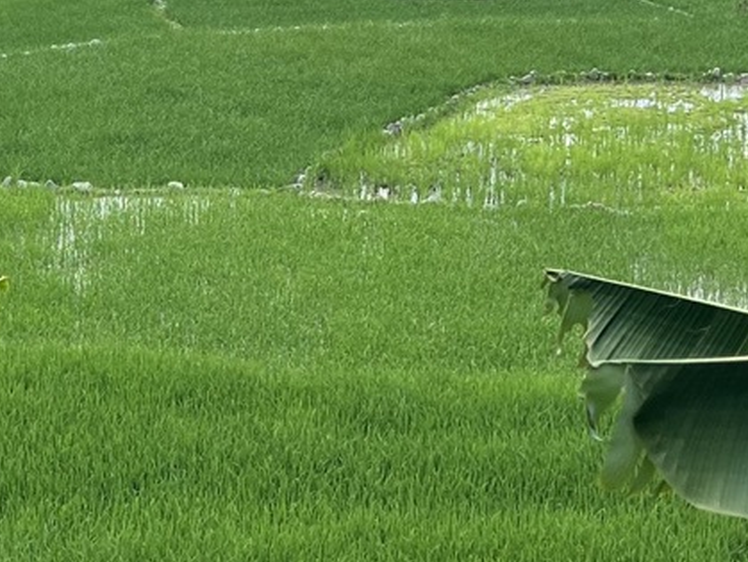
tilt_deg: -6.3
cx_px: 111
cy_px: -113
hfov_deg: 20.7
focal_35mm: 93
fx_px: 2011
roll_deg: -0.5
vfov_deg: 15.3
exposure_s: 1/1449
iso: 50
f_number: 1.5
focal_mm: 5.7
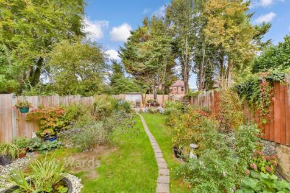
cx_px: 145
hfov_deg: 100.4
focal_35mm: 15
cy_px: 96
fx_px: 121
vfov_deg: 77.3
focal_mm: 10
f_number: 8
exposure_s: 1/320
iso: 800
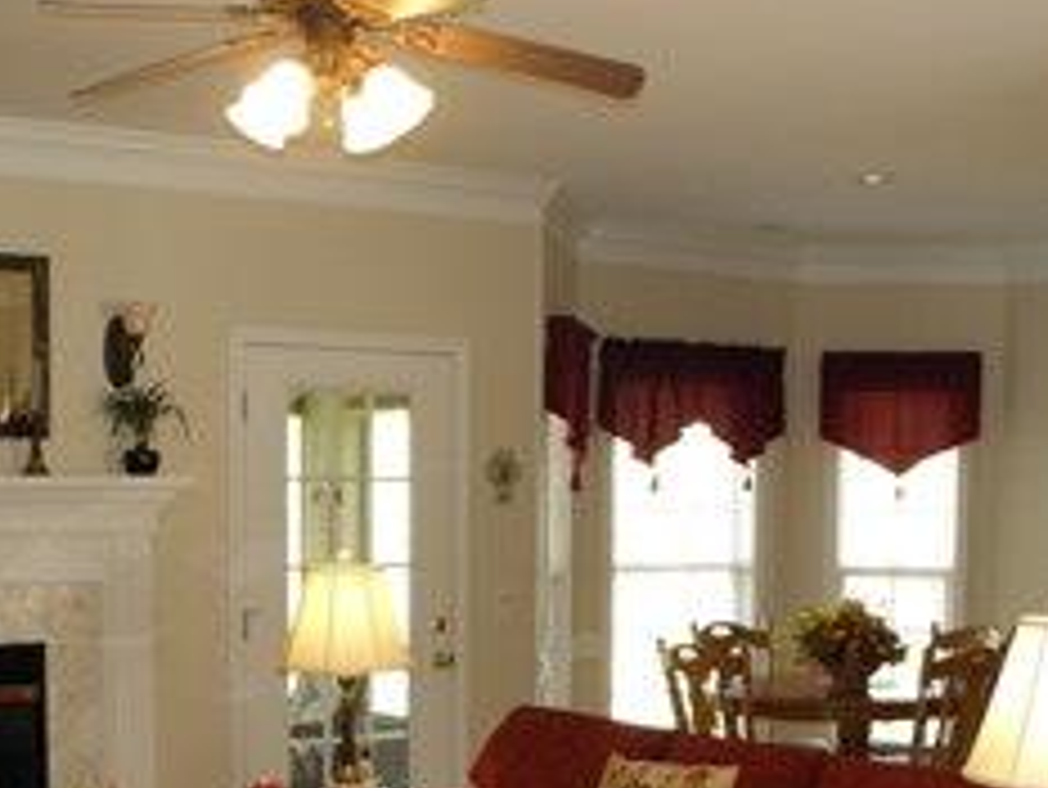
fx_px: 1817
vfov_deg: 23.4
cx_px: 436
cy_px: 786
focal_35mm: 60
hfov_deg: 32.1
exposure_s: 1/30
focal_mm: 5
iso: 160
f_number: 3.5
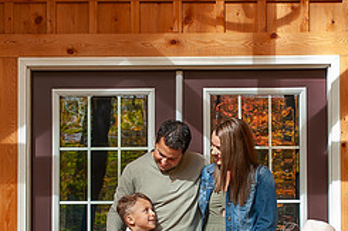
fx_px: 898
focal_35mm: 93
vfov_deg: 14.6
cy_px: 200
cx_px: 208
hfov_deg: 21.9
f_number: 5.6
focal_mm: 24
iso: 500
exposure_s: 1/160
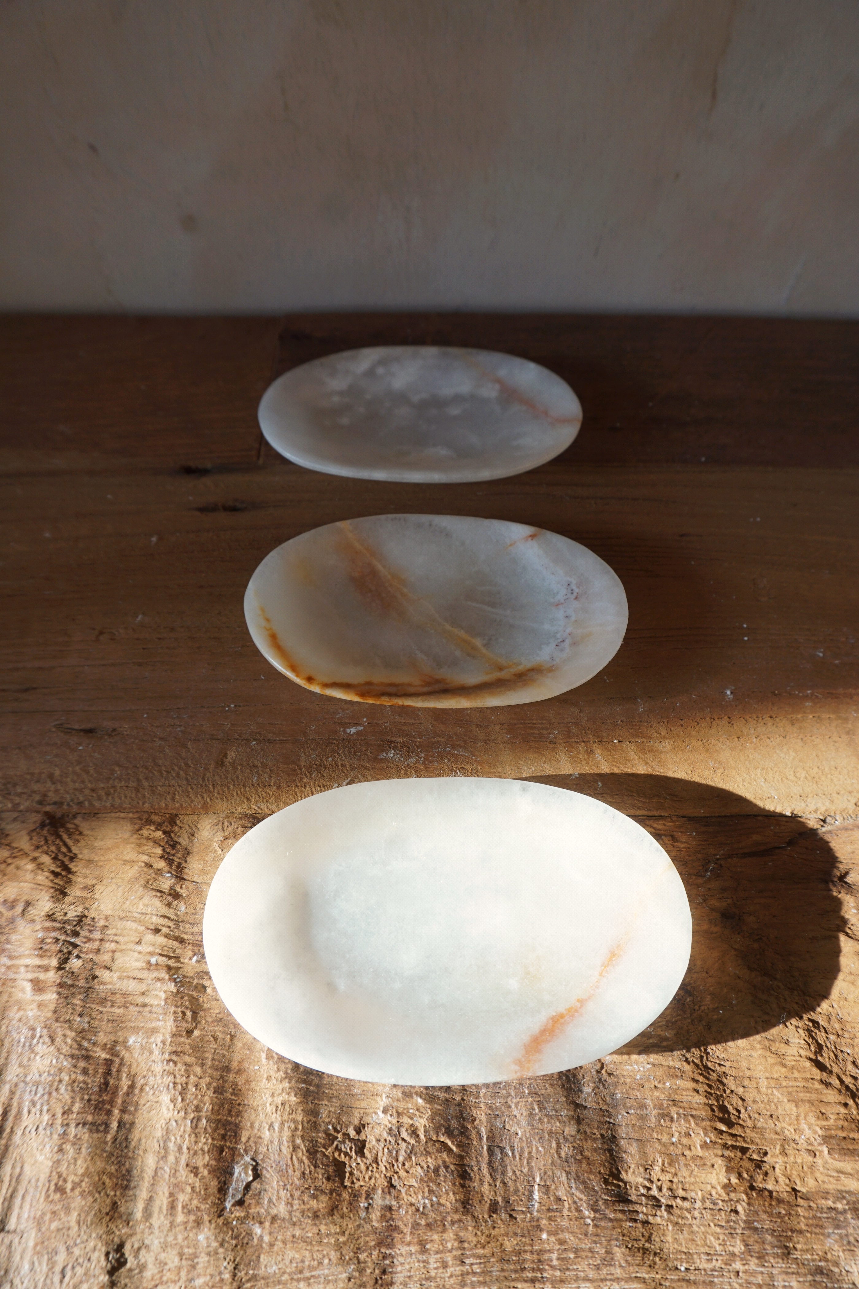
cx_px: 430
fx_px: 859
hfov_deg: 53.1
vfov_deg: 73.7
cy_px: 644
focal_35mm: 24
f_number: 5.6
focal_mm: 16
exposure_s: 1/80
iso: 100
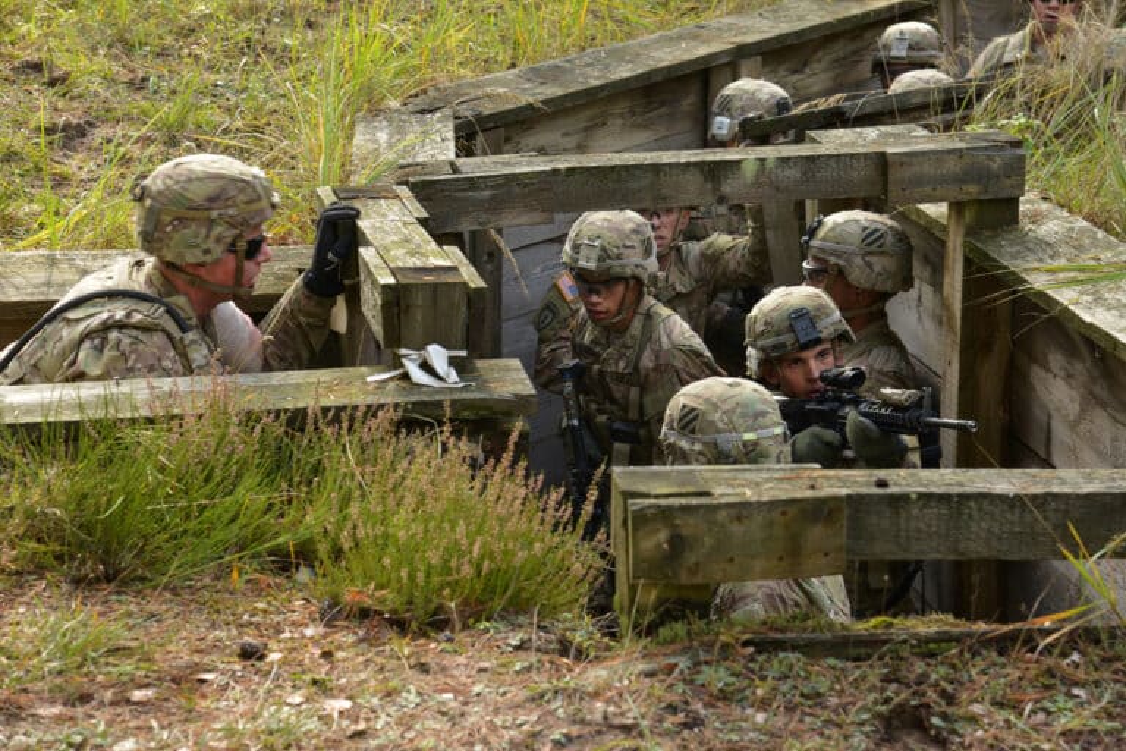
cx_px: 563
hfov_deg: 20.8
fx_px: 3065
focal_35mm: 98
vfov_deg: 14.0
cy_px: 376
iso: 400
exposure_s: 1/80
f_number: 8
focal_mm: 98
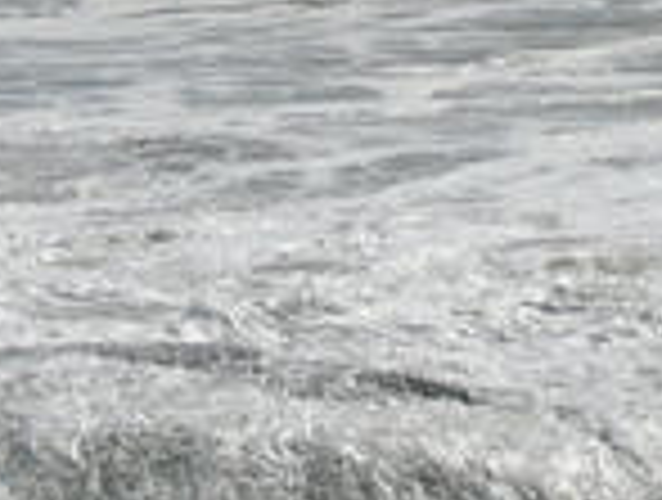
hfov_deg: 5.1
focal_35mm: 391
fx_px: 7496
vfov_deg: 3.8
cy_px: -171
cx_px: 372
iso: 100
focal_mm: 17.4
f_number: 14
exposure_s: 1/320
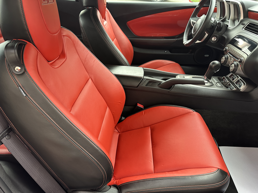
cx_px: 129
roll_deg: +1.3
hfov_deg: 71.6
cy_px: 96
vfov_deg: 56.8
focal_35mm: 24
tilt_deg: -31.2
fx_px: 179
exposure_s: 1/121
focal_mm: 6.86
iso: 200
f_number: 1.78
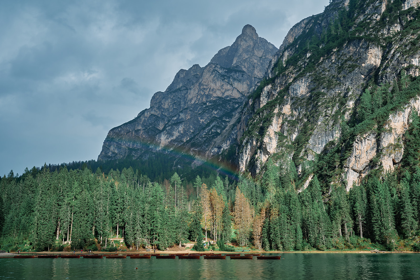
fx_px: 408
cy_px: 140
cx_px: 210
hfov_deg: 54.4
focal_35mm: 35
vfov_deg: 37.9
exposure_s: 1/340
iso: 125
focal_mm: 23
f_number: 4.5
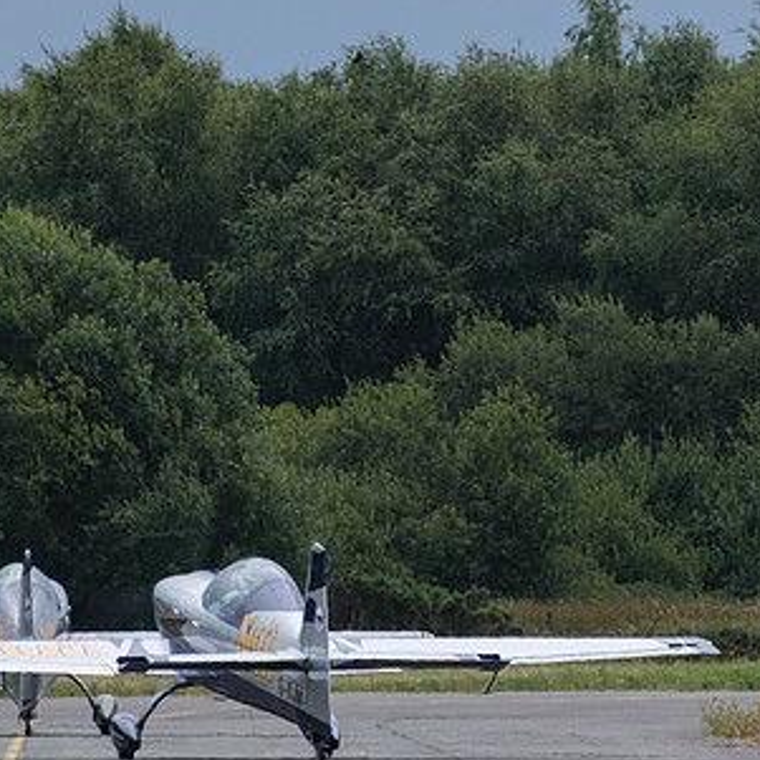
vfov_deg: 1.7
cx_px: 428
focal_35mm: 1014
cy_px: 246
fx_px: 25187
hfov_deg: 1.7
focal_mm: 278.4
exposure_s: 1/320
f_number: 9
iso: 160
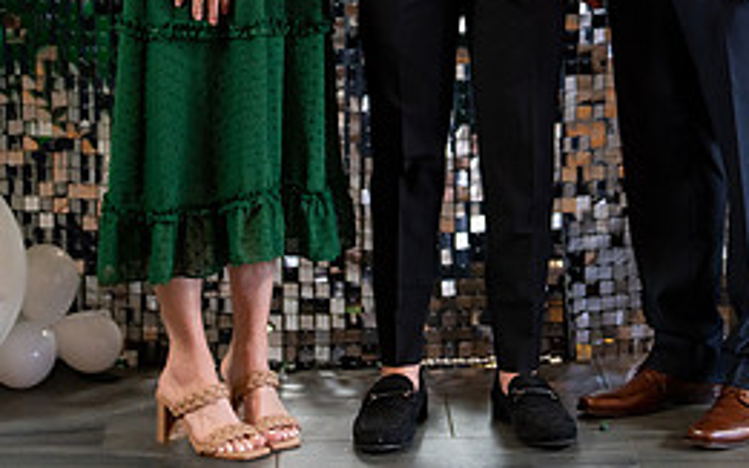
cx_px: 523
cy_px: -134
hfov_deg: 15.4
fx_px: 2755
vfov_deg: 9.5
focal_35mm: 135
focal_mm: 50
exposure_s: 1/320
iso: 800
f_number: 1.2
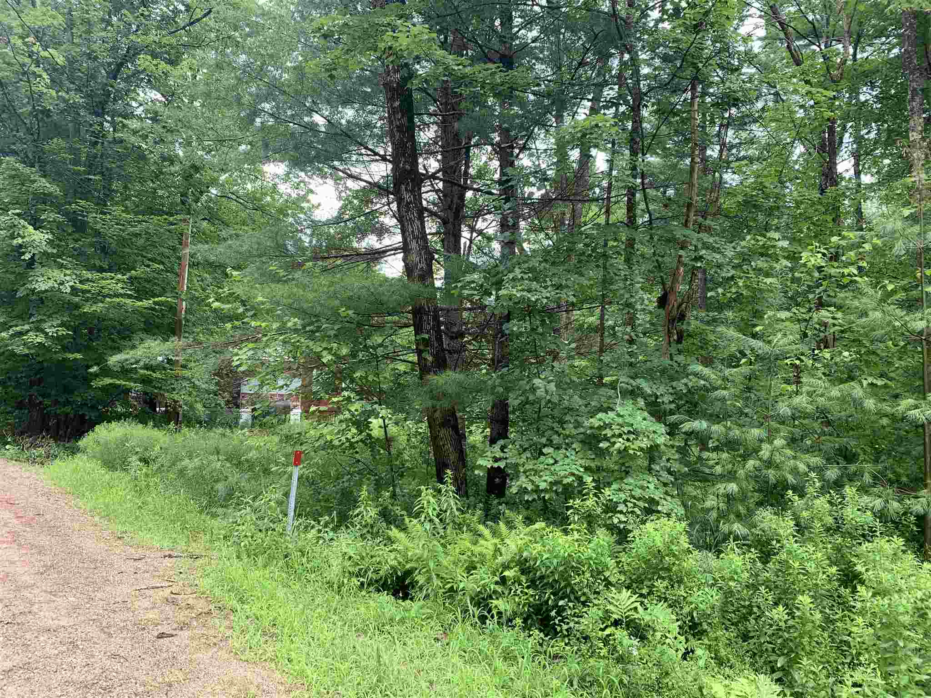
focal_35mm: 26
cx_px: 466
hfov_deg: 67.3
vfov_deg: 53.1
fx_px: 699
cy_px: 349
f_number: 1.8
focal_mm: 4.25
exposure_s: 1/260
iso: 25
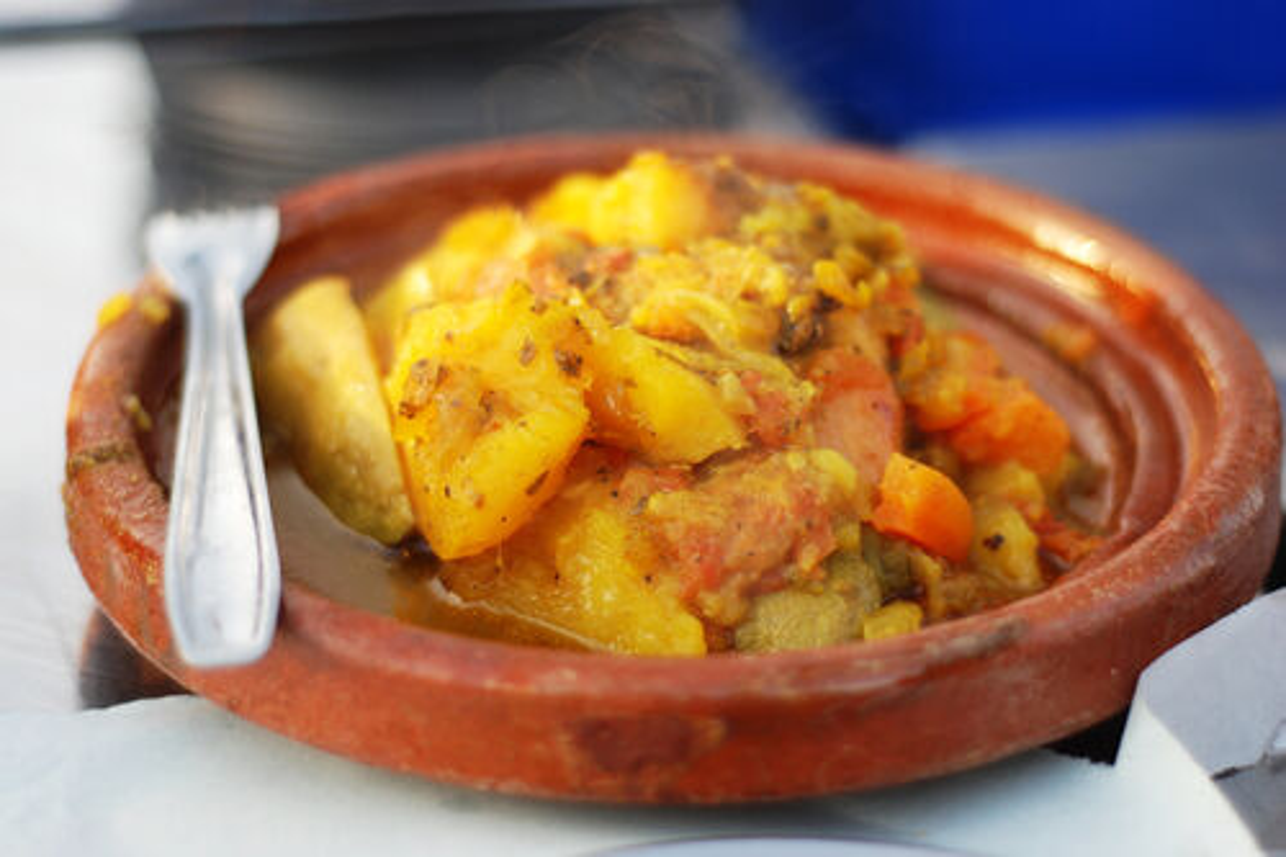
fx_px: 2678
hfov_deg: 27.0
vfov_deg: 18.2
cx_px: 643
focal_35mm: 75
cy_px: 428
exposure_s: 1/350
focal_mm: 50
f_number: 1.8
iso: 100
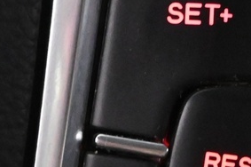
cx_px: 173
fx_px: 1496
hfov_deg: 9.6
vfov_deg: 6.4
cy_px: 45
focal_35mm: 215
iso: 6400
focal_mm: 25
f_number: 4.2
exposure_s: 1/40
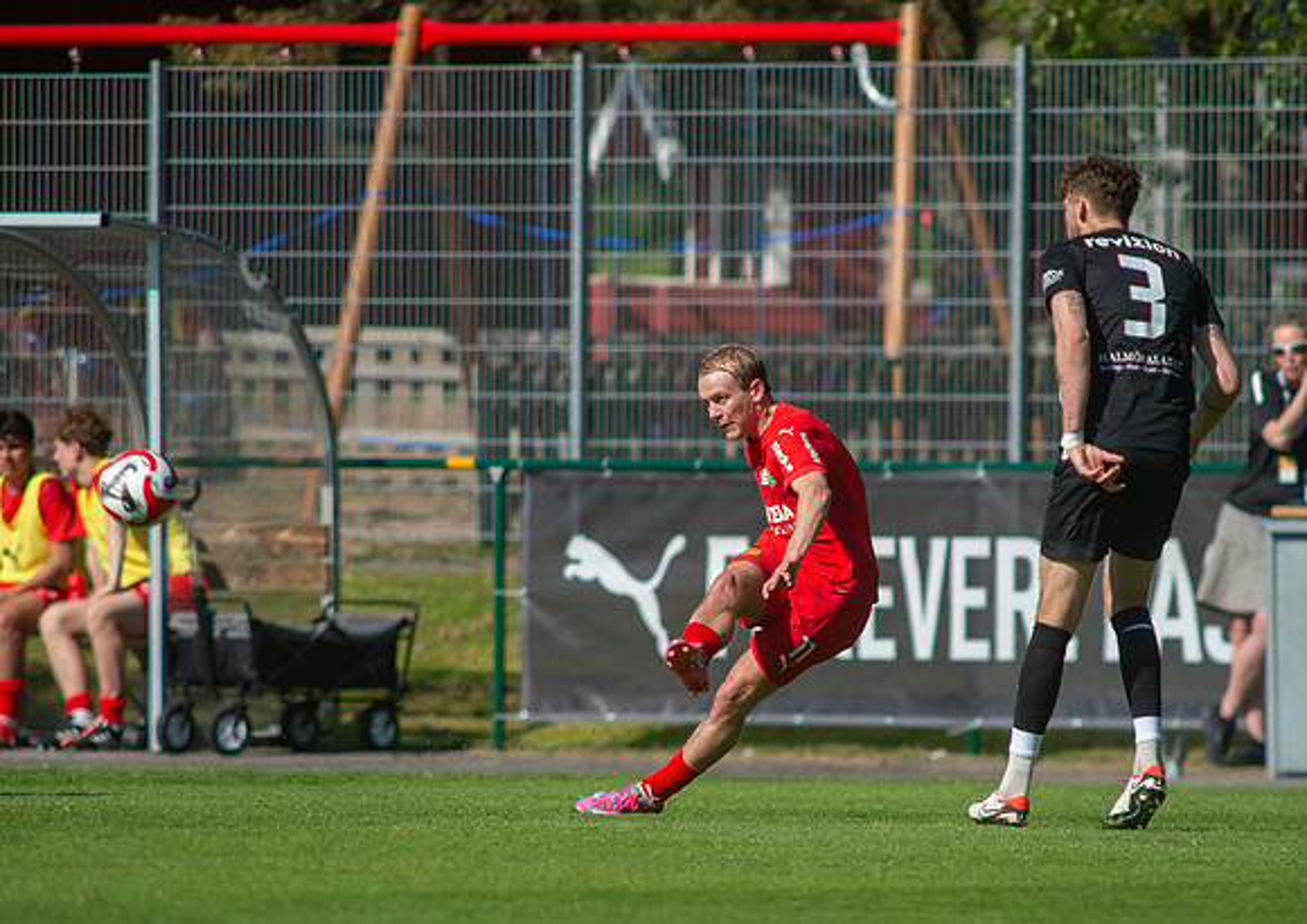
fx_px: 23830
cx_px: 744
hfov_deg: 3.1
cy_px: 535
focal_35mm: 644
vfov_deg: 2.2
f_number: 4
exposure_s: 1/1600
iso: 200
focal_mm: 420
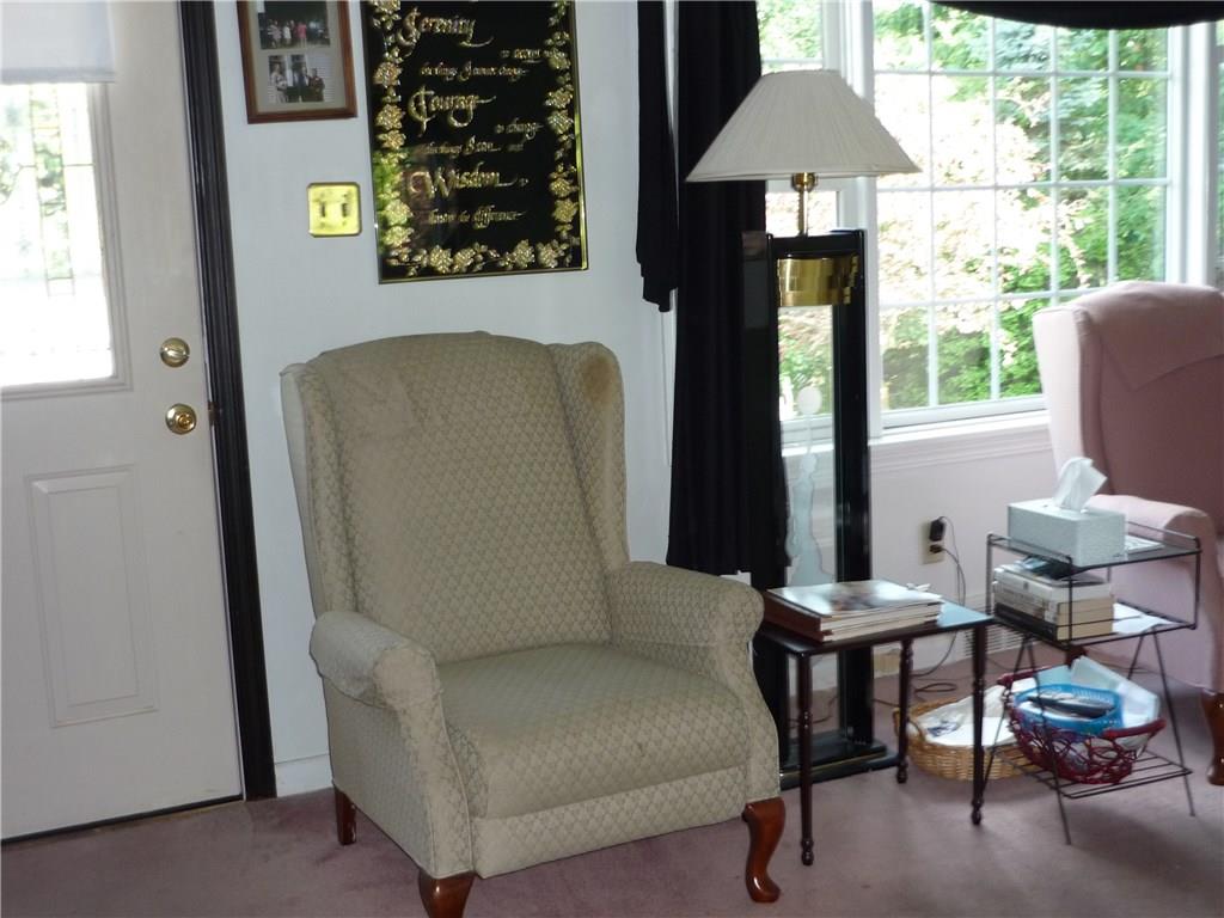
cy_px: 459
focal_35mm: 41
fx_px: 1450
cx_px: 612
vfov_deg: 35.1
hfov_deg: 45.8
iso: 200
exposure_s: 1/30
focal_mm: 6.8
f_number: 3
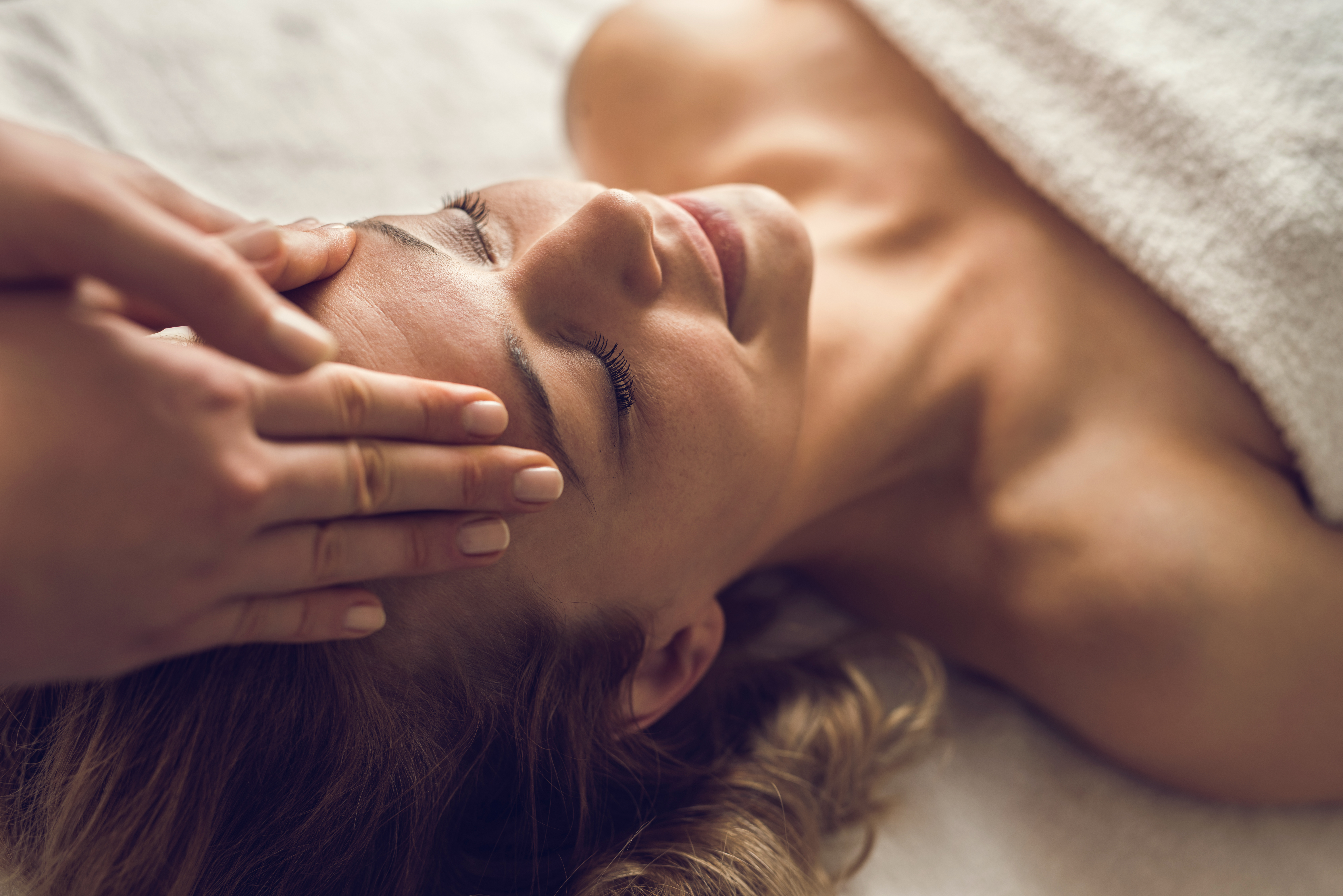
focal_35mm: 50
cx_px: 672
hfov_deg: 39.6
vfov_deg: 27.0
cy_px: 448
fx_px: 1866
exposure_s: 1/250
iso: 64
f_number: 2.8
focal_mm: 50
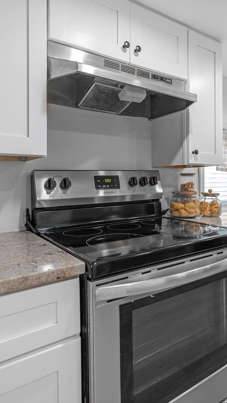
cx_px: 126
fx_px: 257
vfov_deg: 76.2
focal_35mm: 24
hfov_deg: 47.6
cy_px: 186
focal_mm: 14
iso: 400
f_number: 2.8
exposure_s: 1/125
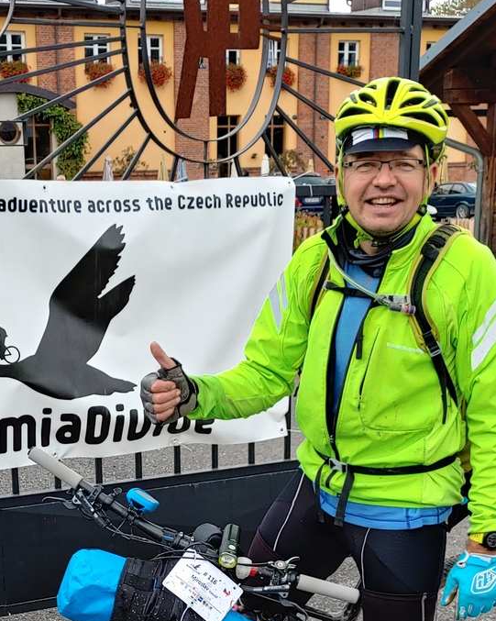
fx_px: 1102
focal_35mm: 60
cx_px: 160
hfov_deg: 25.2
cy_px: 488
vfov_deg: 30.8
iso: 50
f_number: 1.8
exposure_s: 1/360
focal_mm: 4.36
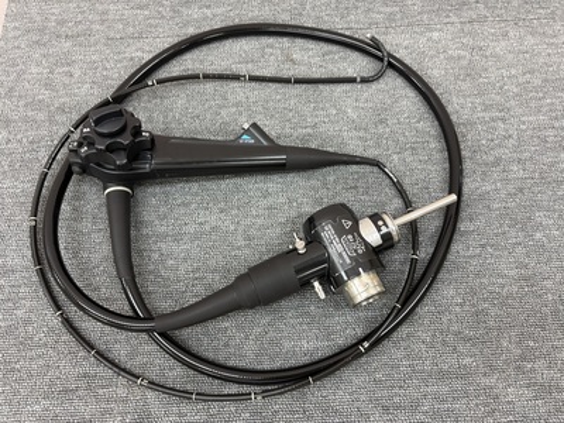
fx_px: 424
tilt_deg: -70.7
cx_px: 282
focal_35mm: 26
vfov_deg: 53.1
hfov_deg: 67.3
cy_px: 212
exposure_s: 1/60
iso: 64
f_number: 1.6
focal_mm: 5.96
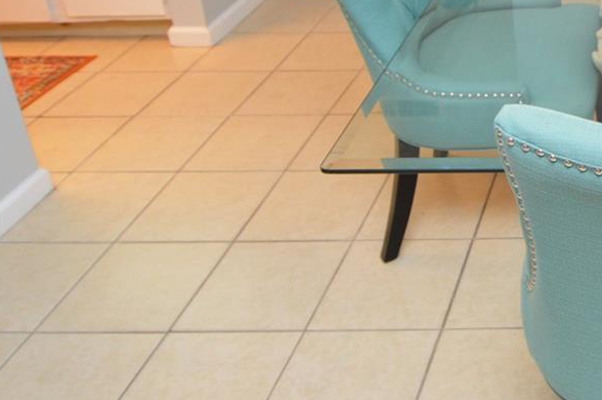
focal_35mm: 49
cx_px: 699
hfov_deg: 33.7
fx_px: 818
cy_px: -35
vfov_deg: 25.5
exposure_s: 1/60
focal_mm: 12
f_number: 4
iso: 450
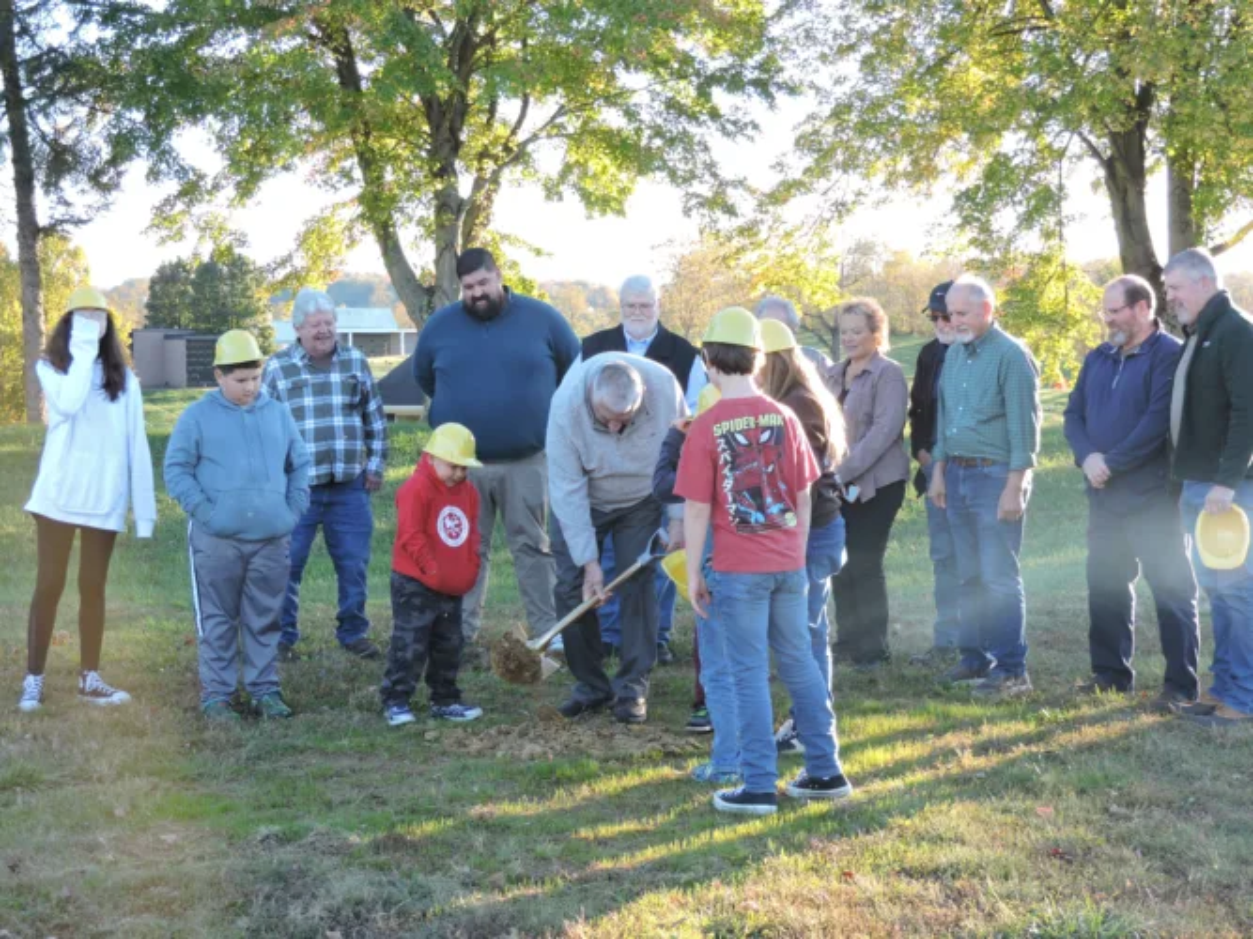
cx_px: 626
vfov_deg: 21.0
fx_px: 2533
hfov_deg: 27.8
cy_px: 470
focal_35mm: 70
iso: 100
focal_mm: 12.5
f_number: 3.9
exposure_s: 1/60
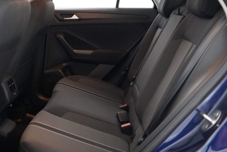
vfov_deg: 28.6
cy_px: 71
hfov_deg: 41.2
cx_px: 70
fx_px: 296
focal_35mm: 47
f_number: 3.5
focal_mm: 28
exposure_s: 1/80
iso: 12800
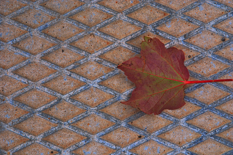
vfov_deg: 10.8
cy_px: 78
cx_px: 116
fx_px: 825
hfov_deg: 16.1
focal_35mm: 128
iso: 400
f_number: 8
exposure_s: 1/400
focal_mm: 85
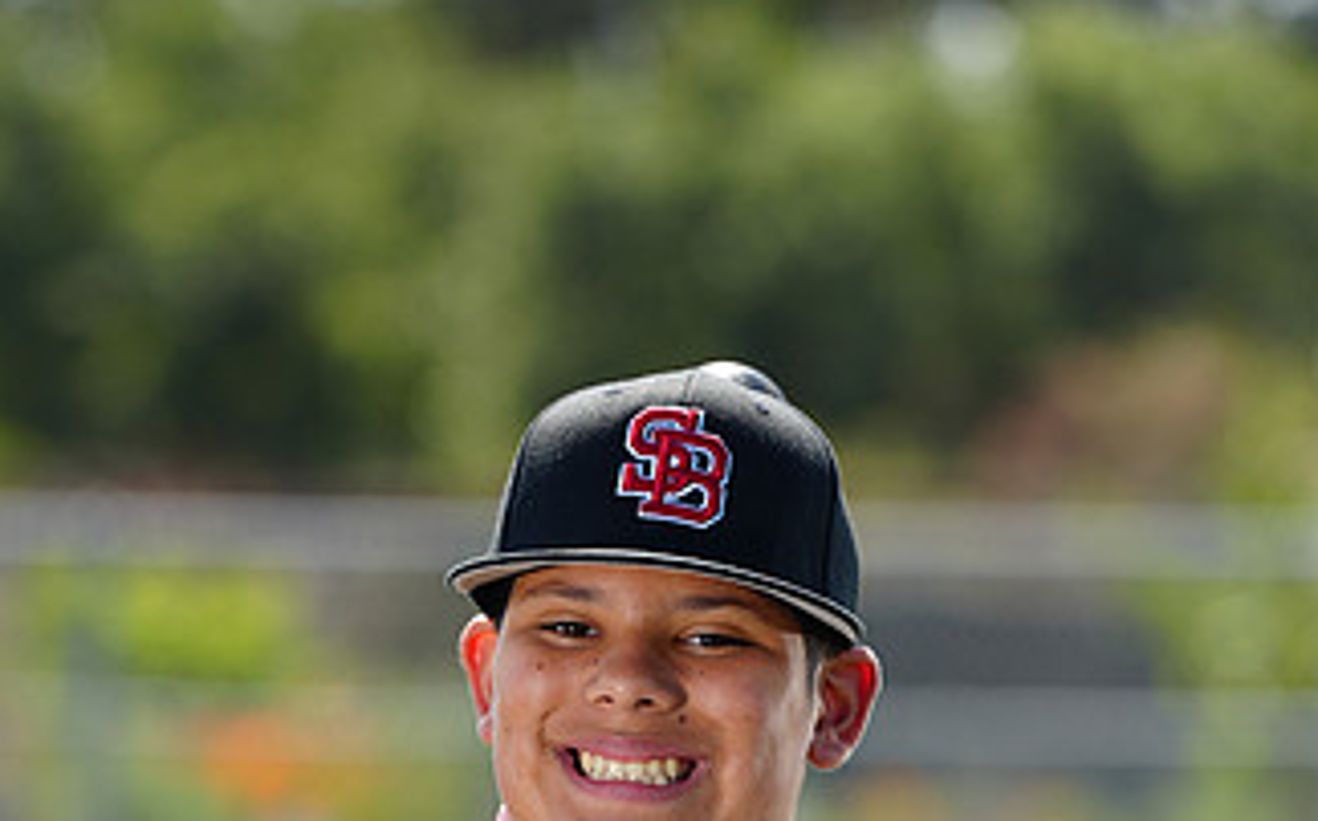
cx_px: 645
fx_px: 12061
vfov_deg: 3.9
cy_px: 1101
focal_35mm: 336
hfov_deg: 6.3
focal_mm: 184
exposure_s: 1/250
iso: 64
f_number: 4.5
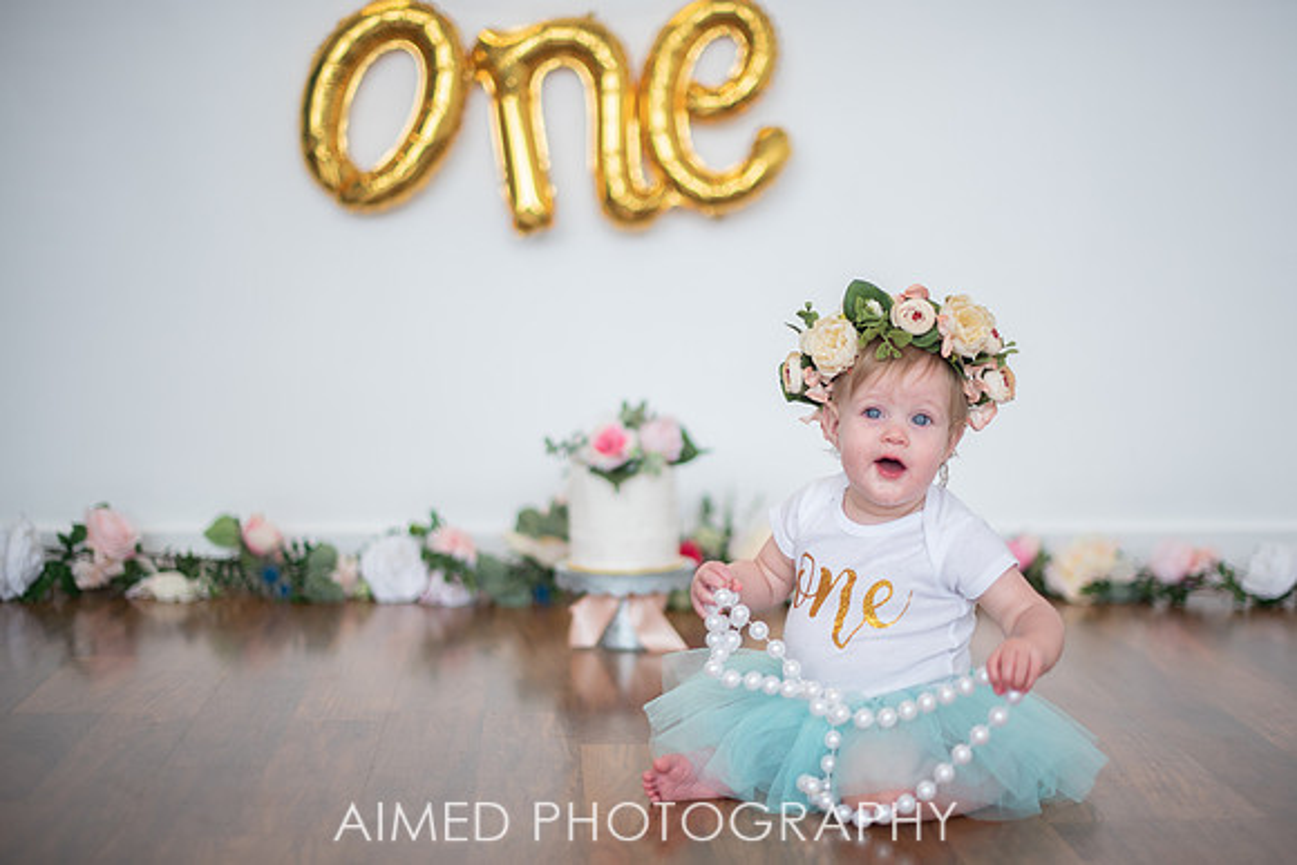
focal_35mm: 56
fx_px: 2019
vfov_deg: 24.2
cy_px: 462
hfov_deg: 35.6
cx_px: 715
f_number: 1.4
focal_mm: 50
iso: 200
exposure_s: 1/320
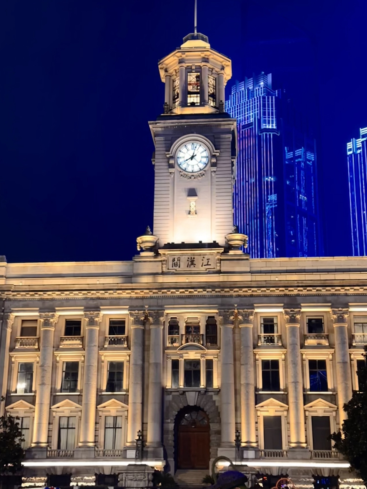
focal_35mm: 48
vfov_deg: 39.7
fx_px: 679
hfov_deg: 30.3
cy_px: 244
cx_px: 184
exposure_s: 1/33
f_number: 1.78
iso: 250
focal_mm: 6.86
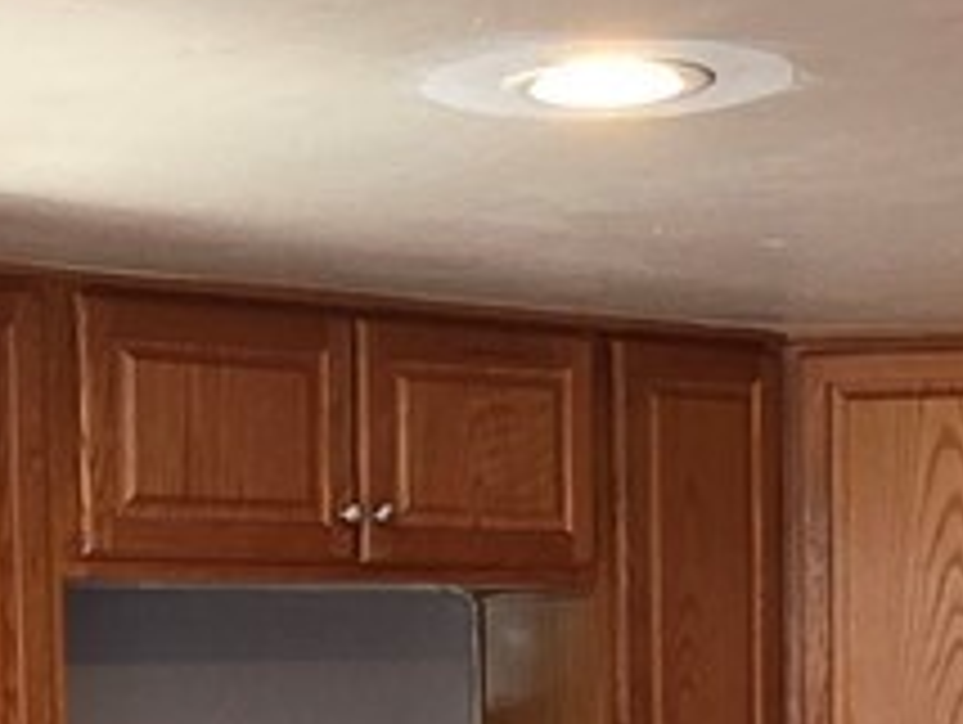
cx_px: 392
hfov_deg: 20.2
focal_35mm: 97
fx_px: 2702
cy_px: 989
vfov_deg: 14.5
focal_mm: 2.2
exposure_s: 1/120
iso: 250
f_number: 1.9
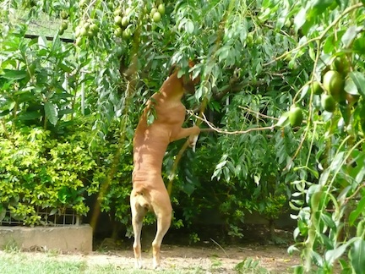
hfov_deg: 16.6
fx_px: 1255
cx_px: 182
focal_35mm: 119
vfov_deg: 12.5
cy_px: 137
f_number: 4.7
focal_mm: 19.5
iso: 250
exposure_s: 1/125
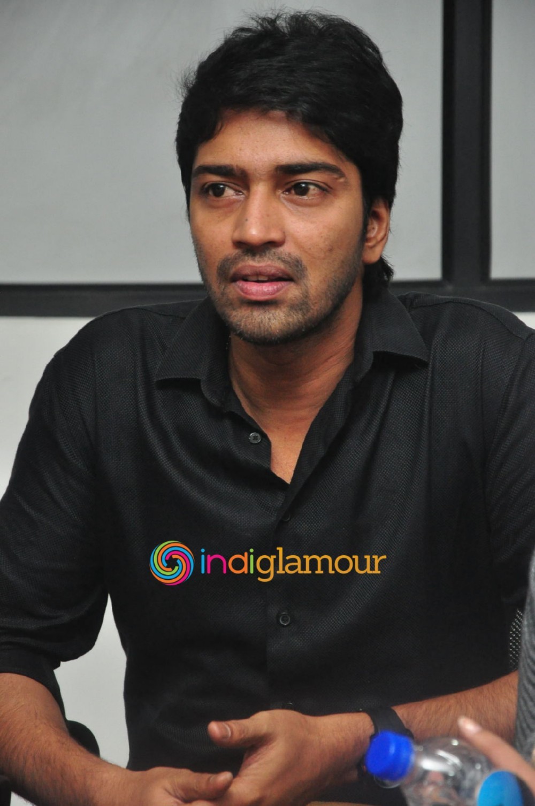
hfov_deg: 8.7
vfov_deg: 13.1
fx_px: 3522
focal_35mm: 158
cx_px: 268
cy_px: 403
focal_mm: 105
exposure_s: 1/125
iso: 1600
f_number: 7.1
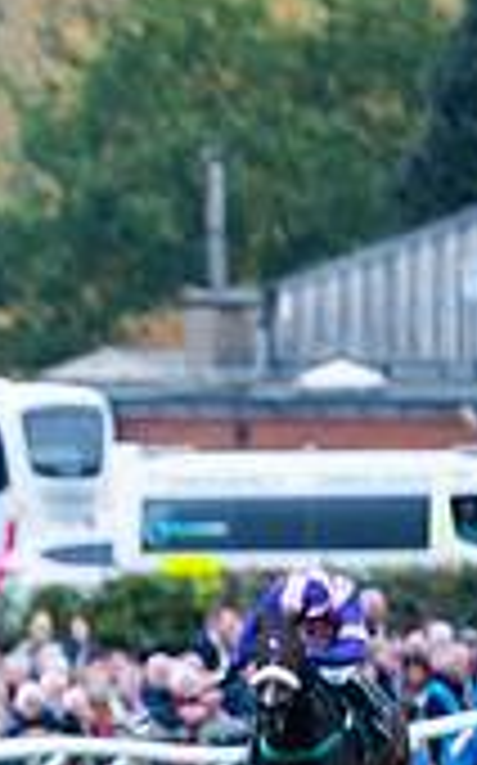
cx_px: -814
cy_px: 742
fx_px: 20272
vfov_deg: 2.2
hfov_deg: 1.3
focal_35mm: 973
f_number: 4
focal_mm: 280
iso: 800
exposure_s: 1/1000
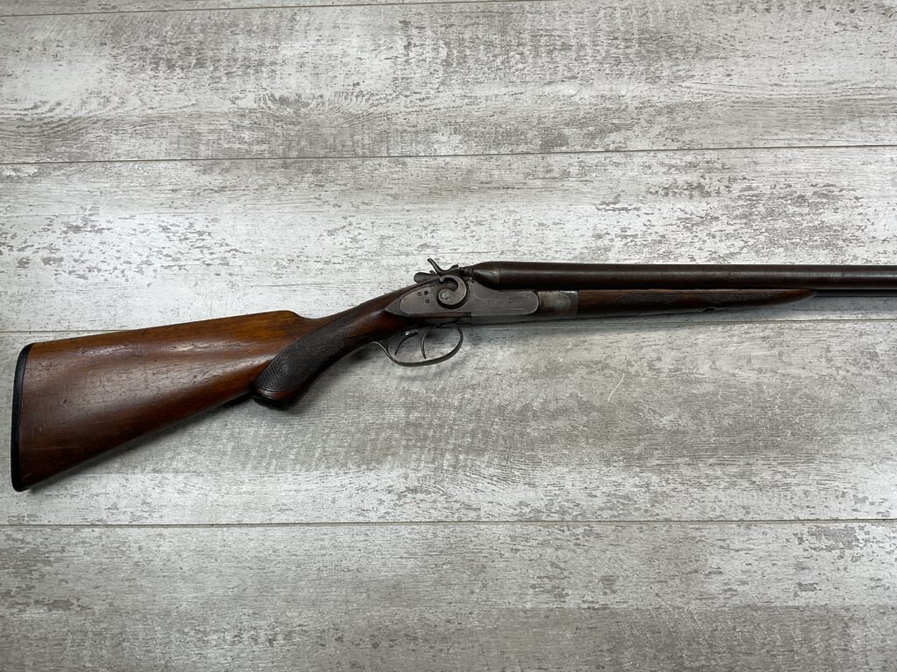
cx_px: 448
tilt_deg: -74.2
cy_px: 336
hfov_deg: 61.7
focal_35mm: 29
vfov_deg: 48.2
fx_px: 751
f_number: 1.8
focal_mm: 3
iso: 16
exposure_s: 1/179
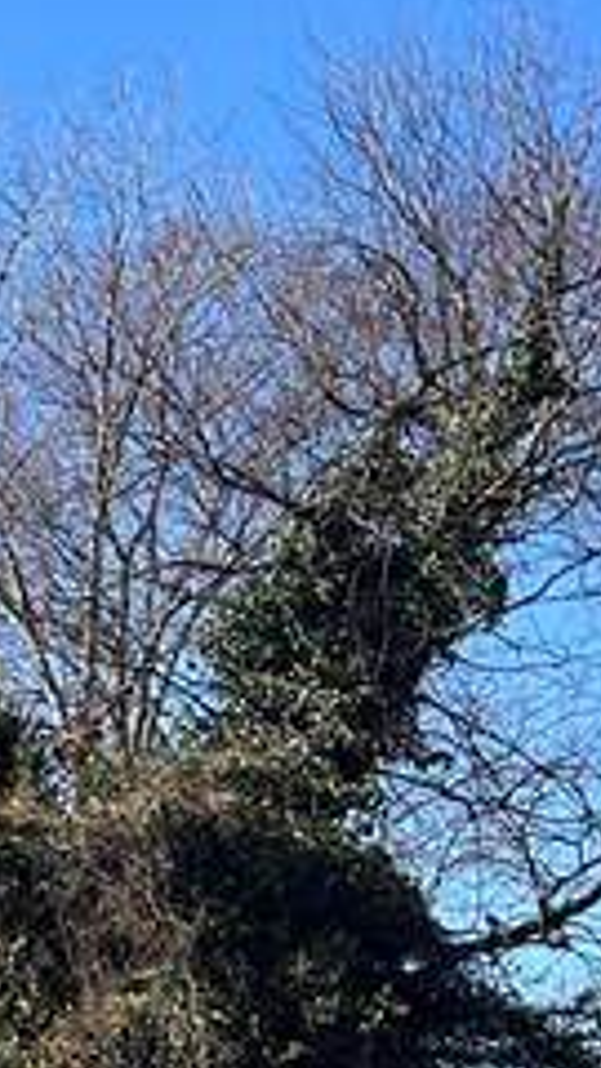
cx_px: -1527
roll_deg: -1.5
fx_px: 3428
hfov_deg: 7.8
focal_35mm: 121
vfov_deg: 17.3
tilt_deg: +5.4
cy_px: 1104
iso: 50
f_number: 1.5
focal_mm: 5.7
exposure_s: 1/2165
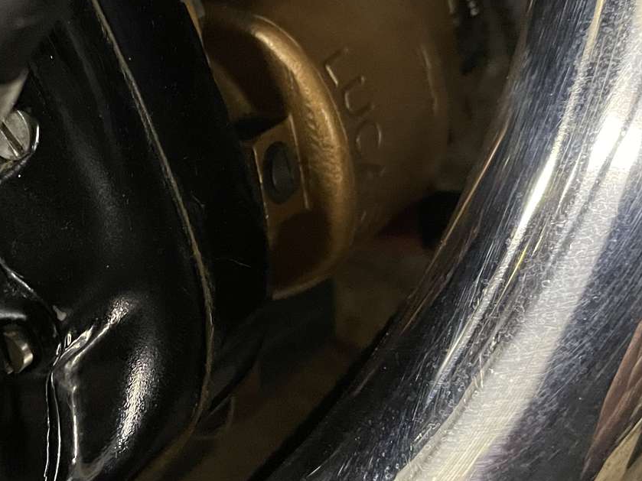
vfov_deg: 23.6
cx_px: 208
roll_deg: -3.1
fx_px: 1150
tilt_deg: -34.2
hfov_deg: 30.9
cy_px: 176
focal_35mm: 62
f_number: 1.6
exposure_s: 1/25
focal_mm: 4.2
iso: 800
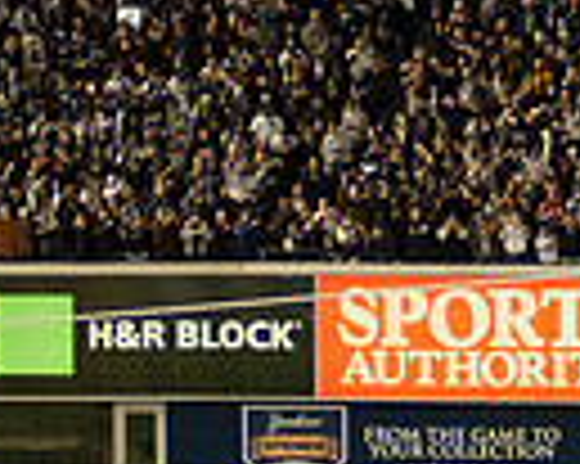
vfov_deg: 3.5
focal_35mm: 442
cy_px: -374
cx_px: 733
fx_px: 7582
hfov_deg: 4.4
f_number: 4
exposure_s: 1/250
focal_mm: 70
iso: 640
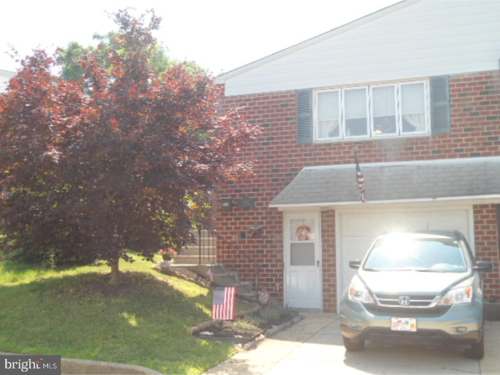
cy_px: 188
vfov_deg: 32.9
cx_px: 250
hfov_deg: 42.9
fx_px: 636
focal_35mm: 44
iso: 80
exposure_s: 1/250
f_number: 3.5
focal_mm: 7.9
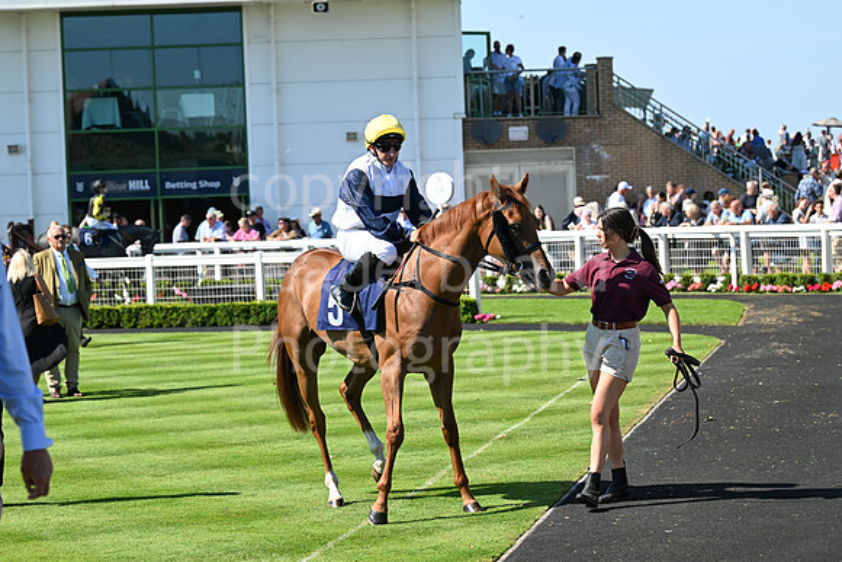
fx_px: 2573
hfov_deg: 18.6
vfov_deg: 12.5
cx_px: 421
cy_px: 281
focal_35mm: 110
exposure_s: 1/1600
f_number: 5.6
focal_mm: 110
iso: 400
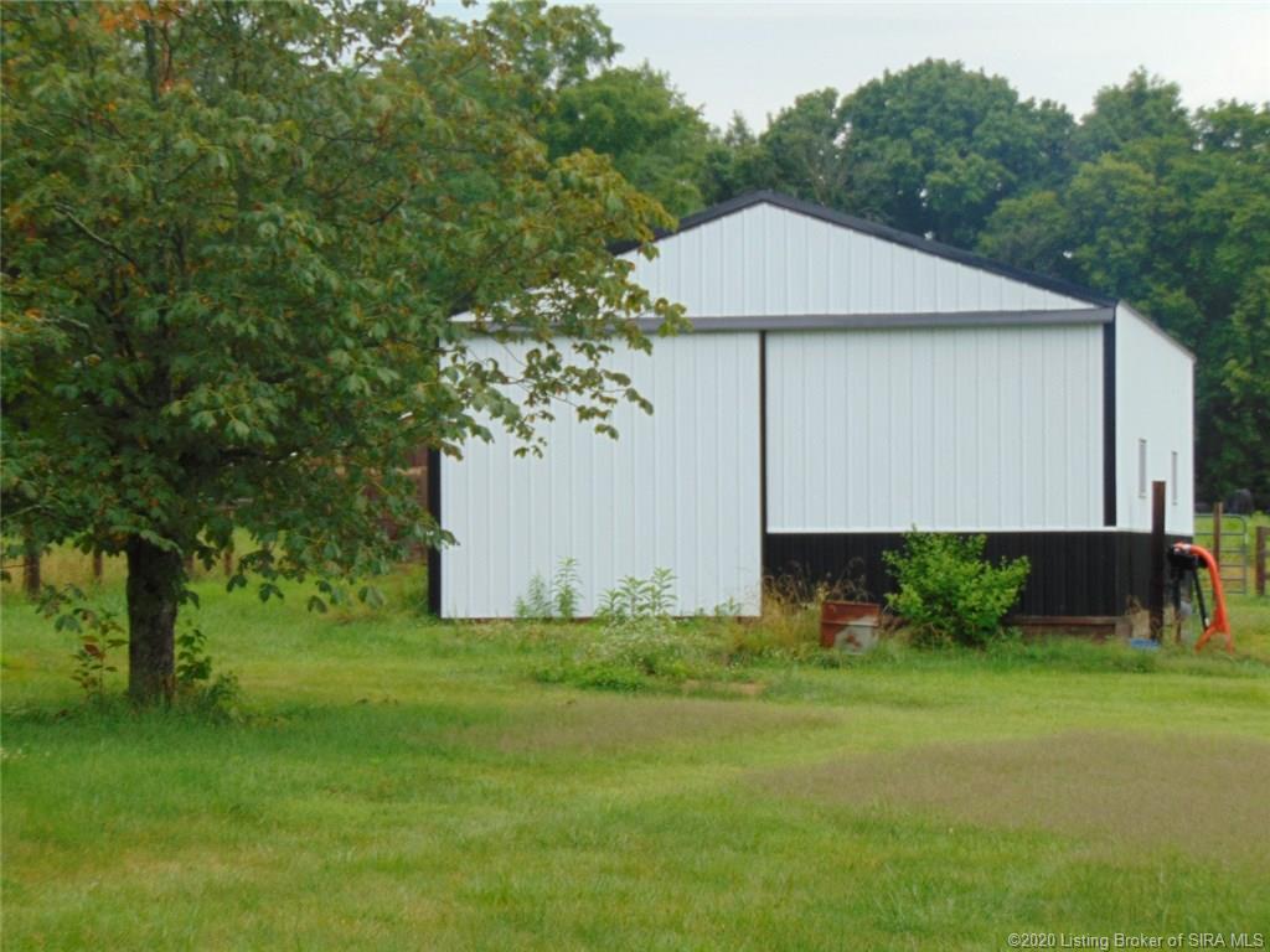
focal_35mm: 108
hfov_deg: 18.2
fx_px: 3962
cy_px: 476
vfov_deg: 13.7
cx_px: 635
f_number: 3.9
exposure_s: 1/125
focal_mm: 19.4
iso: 80
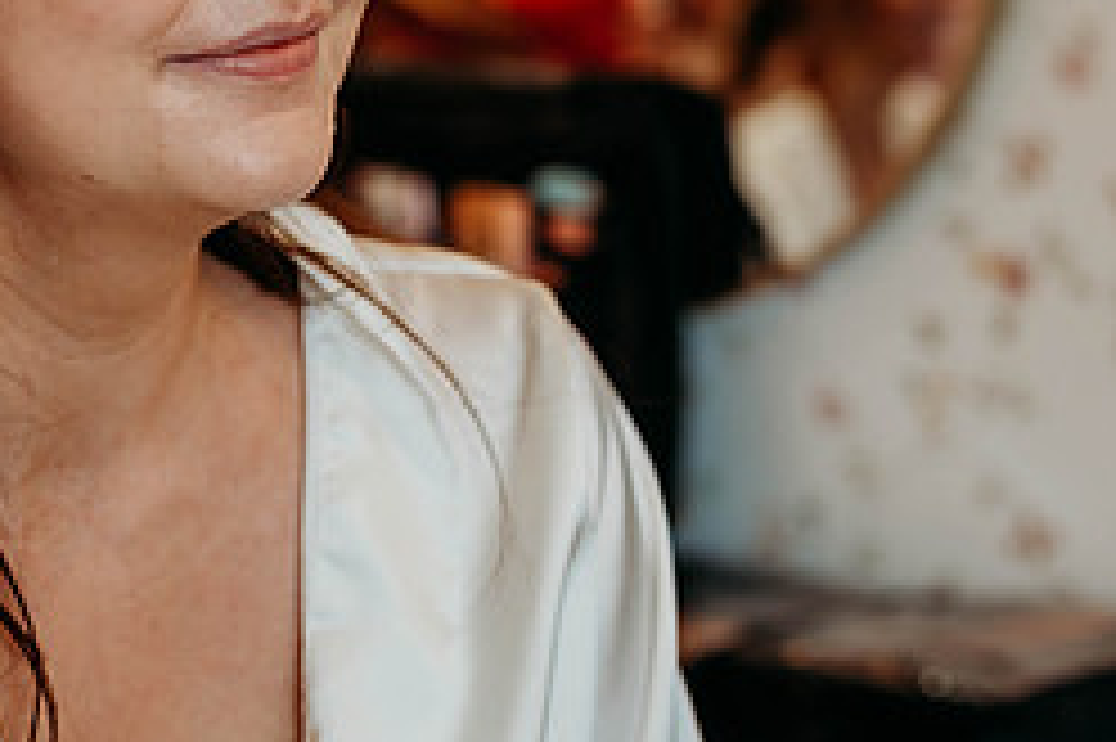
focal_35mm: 117
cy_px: 40
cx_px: 68
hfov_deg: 17.2
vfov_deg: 11.6
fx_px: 3624
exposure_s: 1/250
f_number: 2.8
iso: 500
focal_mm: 50
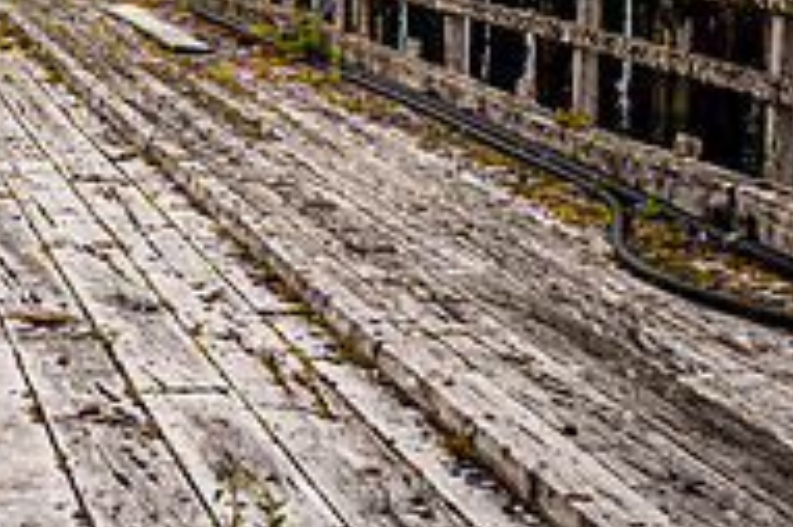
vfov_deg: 12.6
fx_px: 2377
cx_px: -183
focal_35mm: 108
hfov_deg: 17.9
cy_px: 98
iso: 100
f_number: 3.2
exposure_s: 1/500
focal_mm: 34
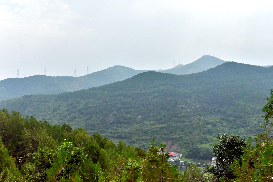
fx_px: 288
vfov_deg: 35.1
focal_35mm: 38
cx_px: 136
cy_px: 91
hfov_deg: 50.7
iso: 6400
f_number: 8
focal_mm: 38
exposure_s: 1/8000
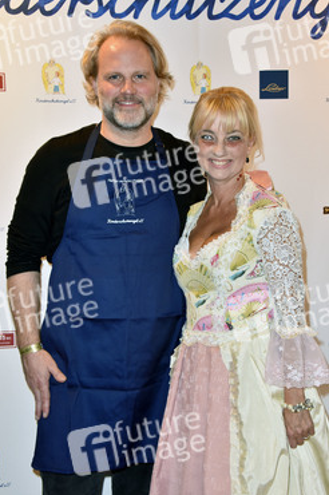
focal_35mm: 67
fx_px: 920
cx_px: 175
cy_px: 243
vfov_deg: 30.1
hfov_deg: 20.3
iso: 1600
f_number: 5.6
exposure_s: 1/200
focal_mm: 62
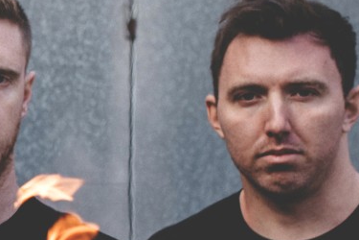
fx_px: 1396
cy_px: 283
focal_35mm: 140
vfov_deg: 9.7
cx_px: -269
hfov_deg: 13.3
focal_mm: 35
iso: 400
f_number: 4
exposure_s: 1/640
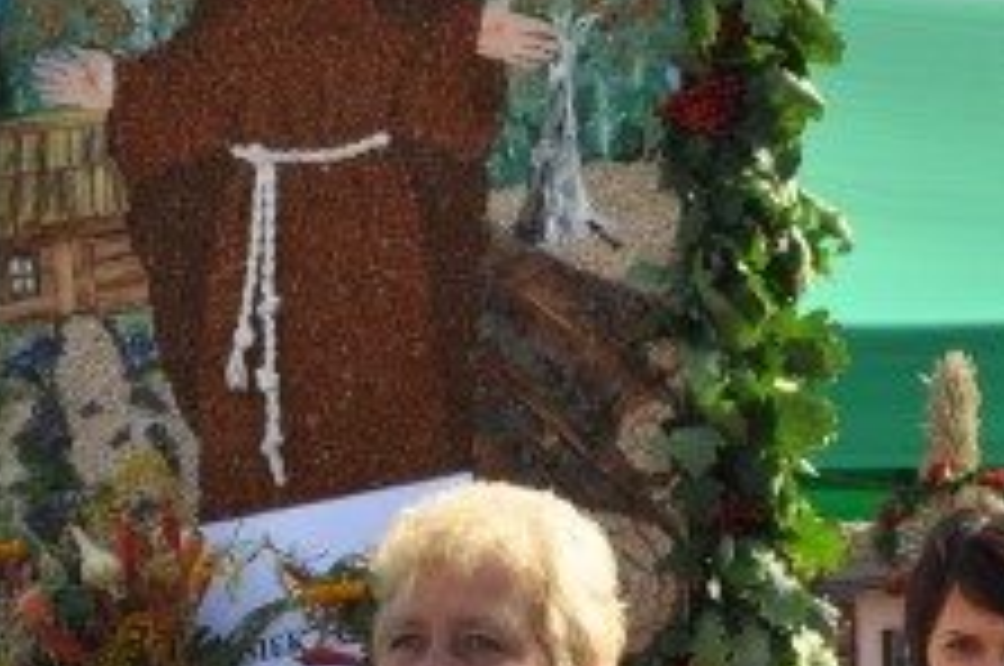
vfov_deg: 8.1
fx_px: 4685
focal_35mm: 168
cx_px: 333
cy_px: 666
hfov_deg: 12.2
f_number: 8
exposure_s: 1/320
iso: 200
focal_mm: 25
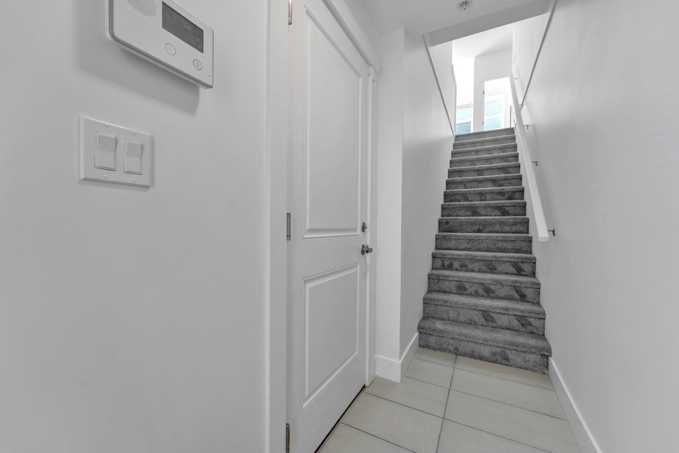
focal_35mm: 14
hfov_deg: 104.3
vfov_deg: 81.2
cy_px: 226
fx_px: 264
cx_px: 340
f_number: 8
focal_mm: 14
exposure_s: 1/25
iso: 400
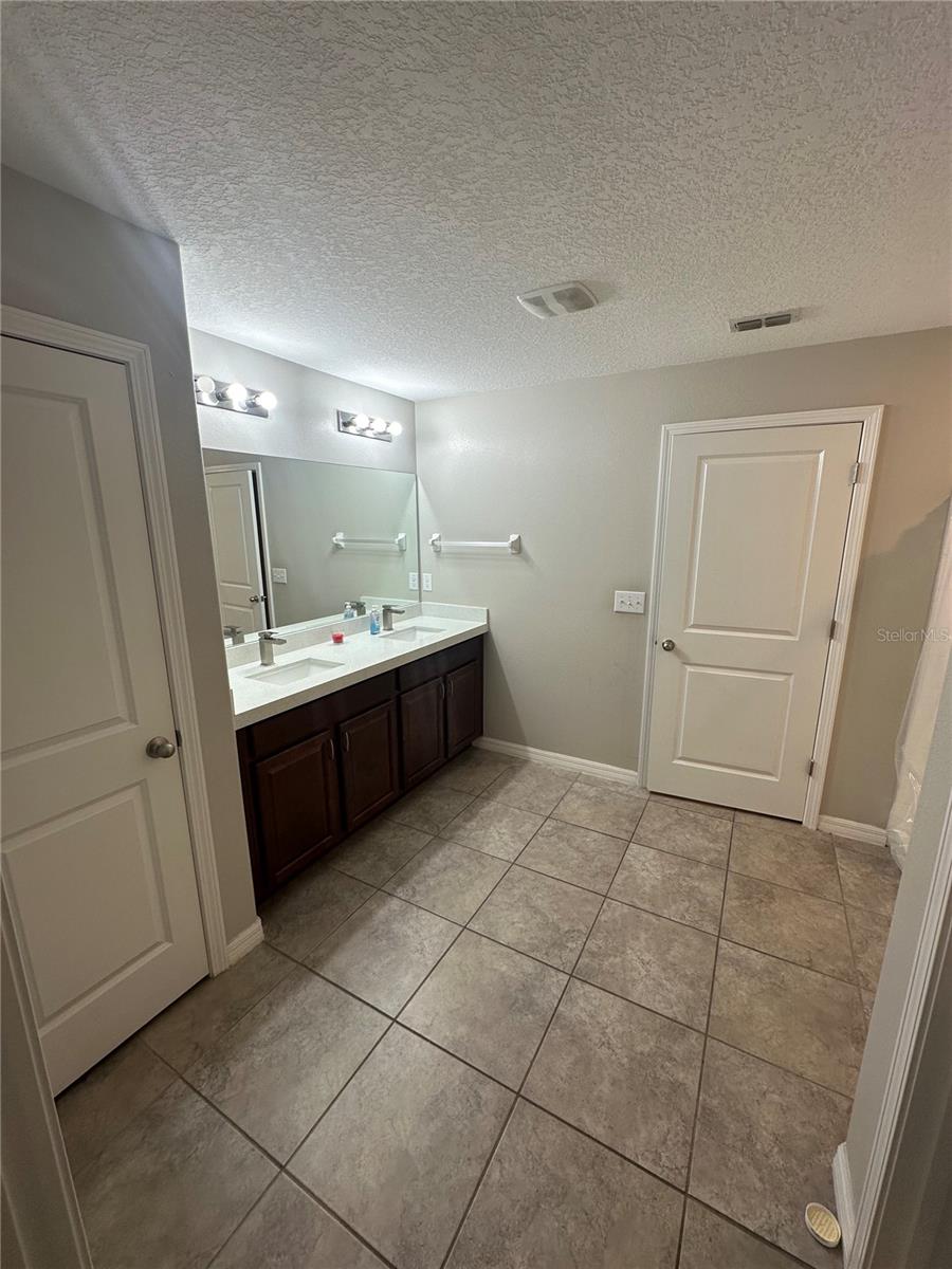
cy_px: 634
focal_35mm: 14
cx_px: 476
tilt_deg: -11.8
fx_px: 513
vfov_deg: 102.1
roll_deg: -0.4
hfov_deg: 85.7
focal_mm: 2.22
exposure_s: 1/120
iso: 50
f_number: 2.2
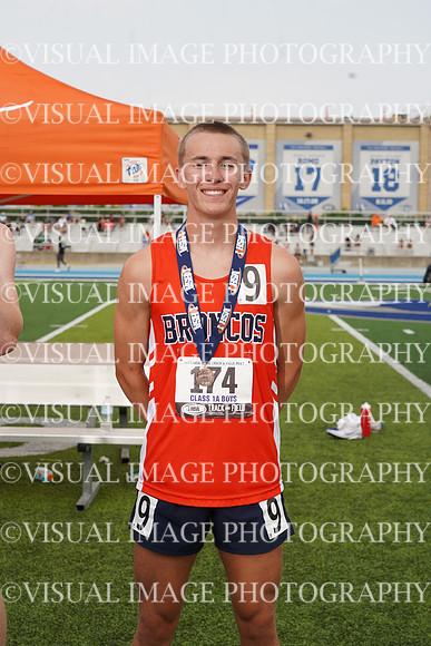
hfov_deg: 20.9
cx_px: 216
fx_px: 1167
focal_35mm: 65
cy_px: 323
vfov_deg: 31.0
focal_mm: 65
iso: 100
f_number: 8
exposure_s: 1/160
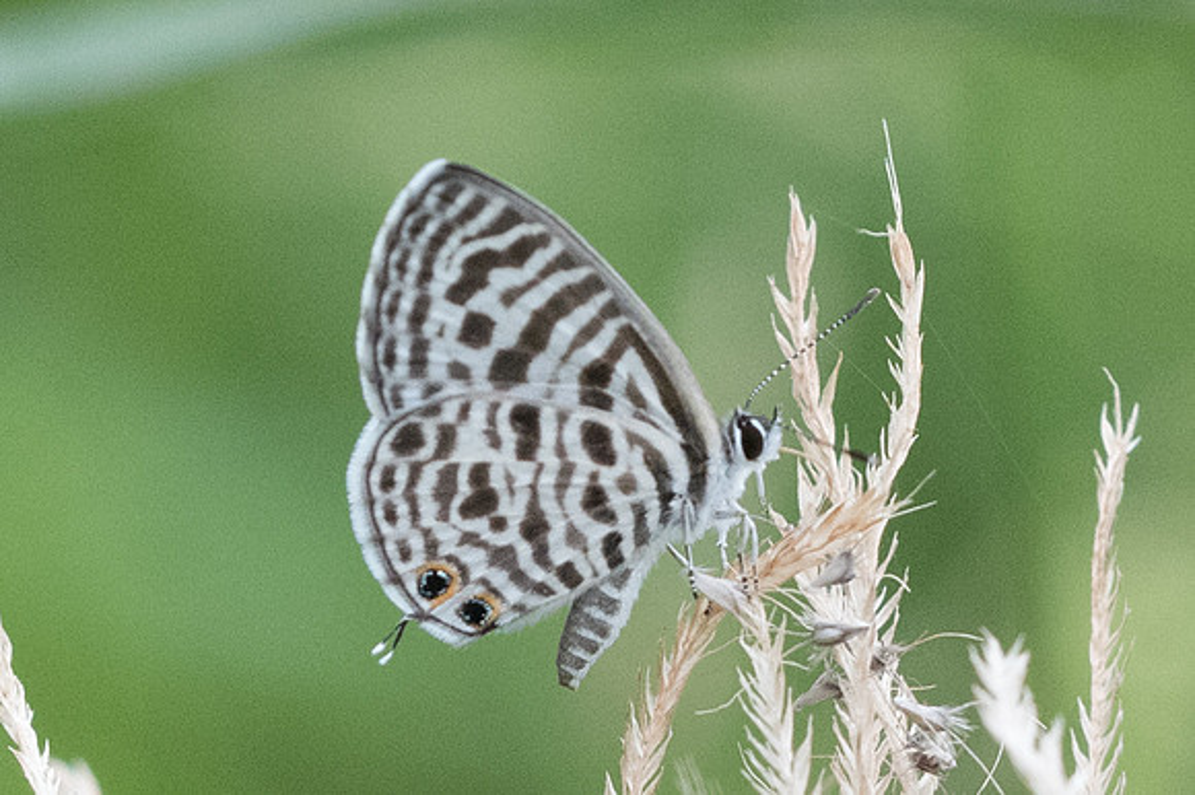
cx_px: 436
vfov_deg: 1.4
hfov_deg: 2.1
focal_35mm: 988
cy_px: 519
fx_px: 32788
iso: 1250
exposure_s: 1/1600
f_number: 6.3
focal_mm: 150
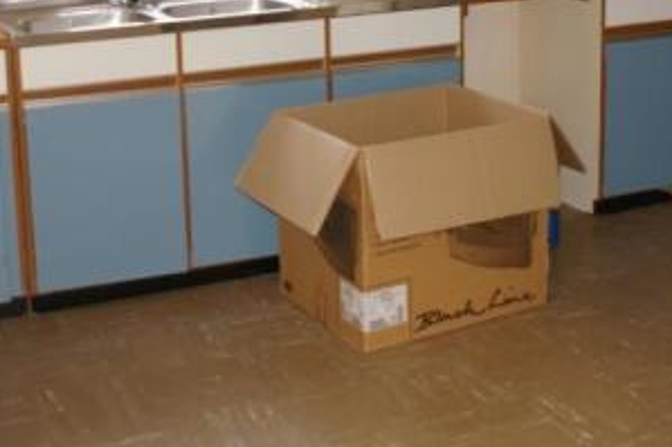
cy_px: -16
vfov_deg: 16.8
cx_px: 288
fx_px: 1474
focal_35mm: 79
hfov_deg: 25.7
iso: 200
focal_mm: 24
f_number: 4
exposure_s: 1/45
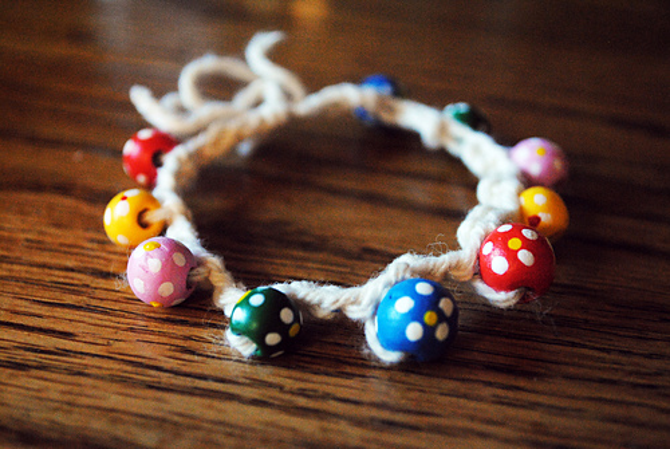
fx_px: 1006
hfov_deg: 36.8
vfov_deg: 25.1
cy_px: 224
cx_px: 335
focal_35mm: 54
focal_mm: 36
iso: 1600
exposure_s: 1/30
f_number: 5
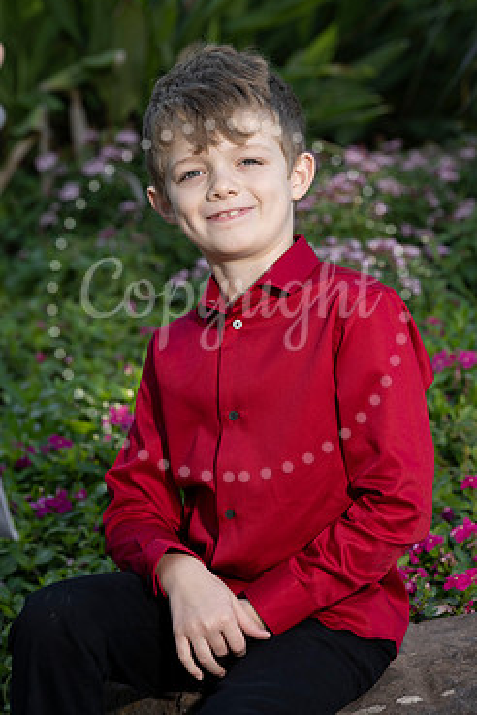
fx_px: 2524
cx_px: 229
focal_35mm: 127
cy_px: 298
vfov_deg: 16.1
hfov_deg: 10.8
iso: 160
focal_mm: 104
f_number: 5.6
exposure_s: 1/200
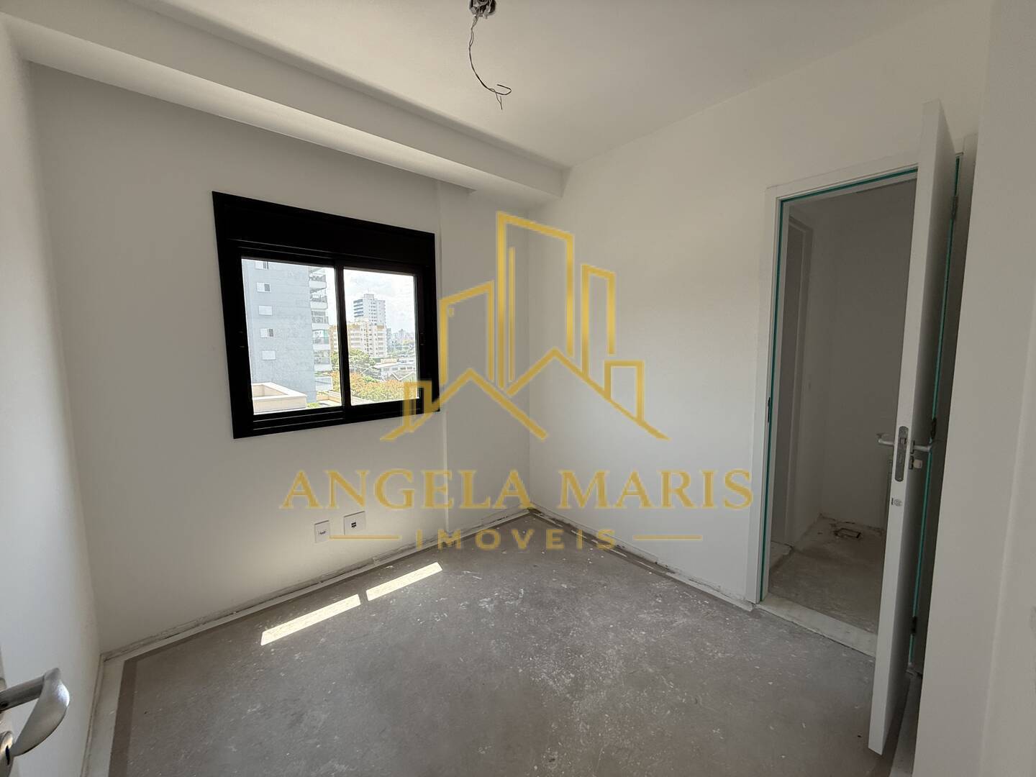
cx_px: 518
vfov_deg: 85.7
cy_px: 388
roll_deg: +0.5
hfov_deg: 102.1
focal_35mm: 14
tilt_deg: -6.5
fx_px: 419
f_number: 2.2
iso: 64
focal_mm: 2.22
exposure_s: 1/357
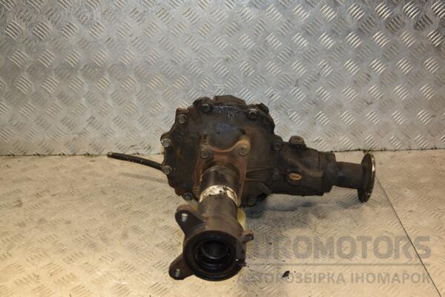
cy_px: 148
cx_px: 222
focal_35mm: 48
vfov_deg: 28.1
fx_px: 593
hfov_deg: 41.1
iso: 800
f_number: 5
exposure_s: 1/200
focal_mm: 32
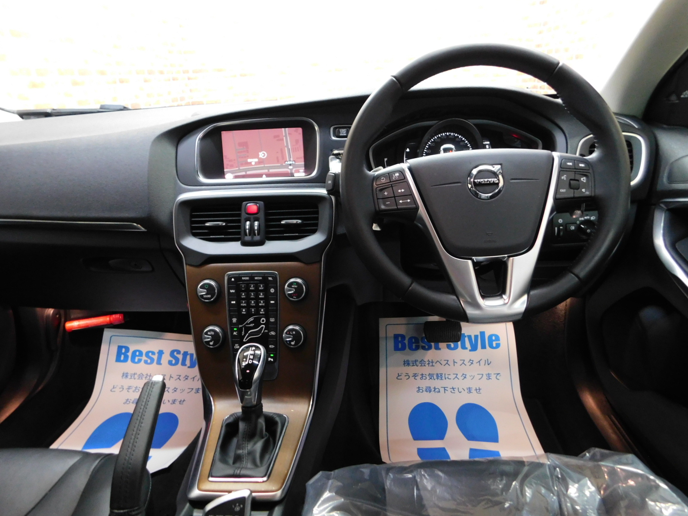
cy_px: 258
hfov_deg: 73.9
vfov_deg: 58.9
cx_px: 344
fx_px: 457
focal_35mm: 23
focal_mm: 4
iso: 400
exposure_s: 1/10
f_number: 3
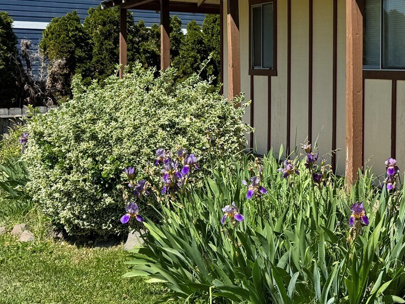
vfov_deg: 26.3
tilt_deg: -1.9
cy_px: 85
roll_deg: -0.5
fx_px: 644
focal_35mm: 55
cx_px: 430
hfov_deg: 31.5
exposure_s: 1/2959
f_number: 1.78
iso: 80
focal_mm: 6.76
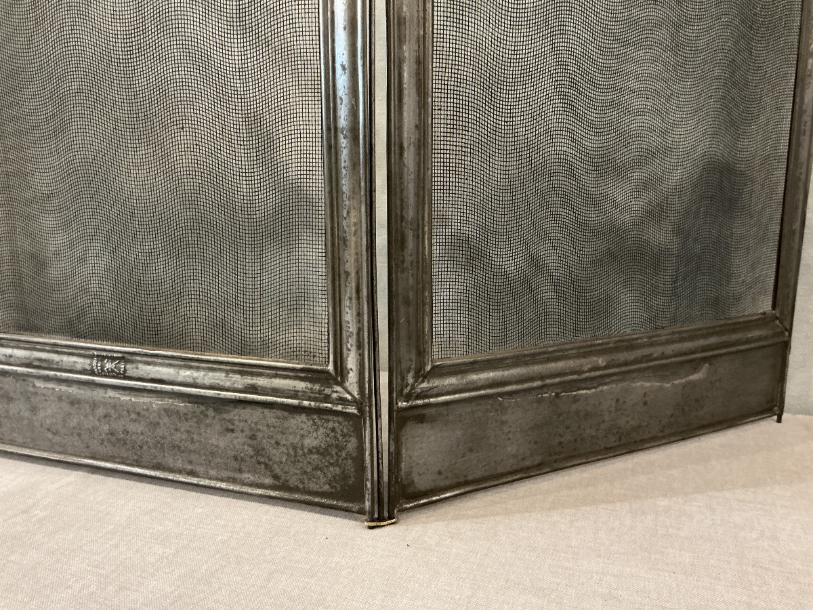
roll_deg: -0.1
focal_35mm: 28
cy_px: 305
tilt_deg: -12.0
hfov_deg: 63.4
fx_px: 658
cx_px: 406
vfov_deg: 49.7
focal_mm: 3
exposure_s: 1/25
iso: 320
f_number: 1.8
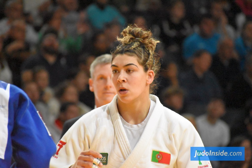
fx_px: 3150
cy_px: 84
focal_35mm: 450
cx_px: 126
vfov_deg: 3.1
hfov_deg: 4.6
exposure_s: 1/800
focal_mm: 300
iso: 12800
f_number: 7.1
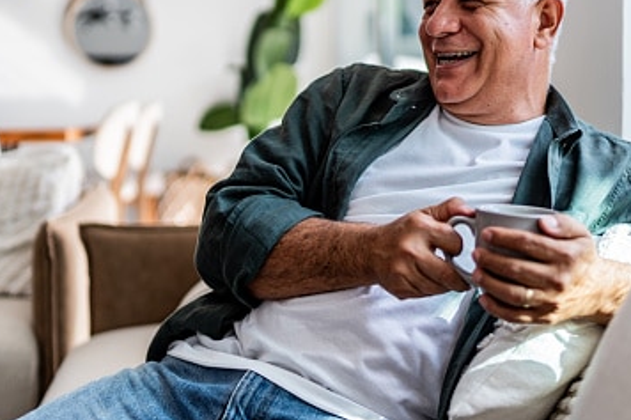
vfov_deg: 26.8
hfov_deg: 39.2
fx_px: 876
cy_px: 137
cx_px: 412
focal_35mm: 50
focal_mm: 35
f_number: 1.4
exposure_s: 1/2000
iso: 200
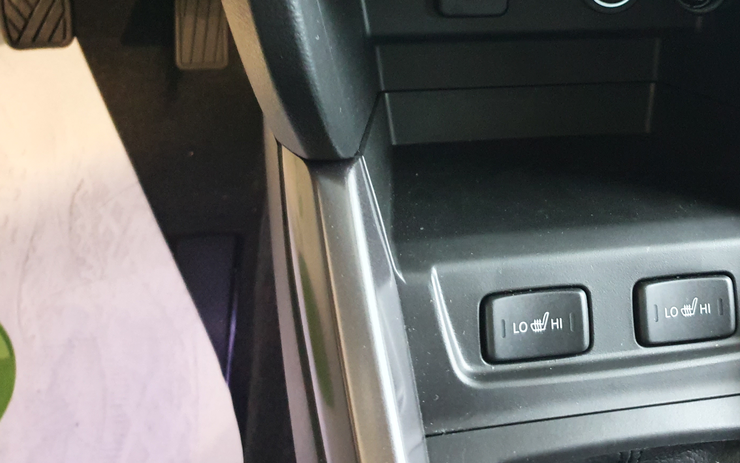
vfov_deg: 30.9
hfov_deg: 48.2
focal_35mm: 40
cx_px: 513
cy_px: 71
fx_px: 807
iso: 500
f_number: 1.5
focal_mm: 4.32
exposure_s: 1/12
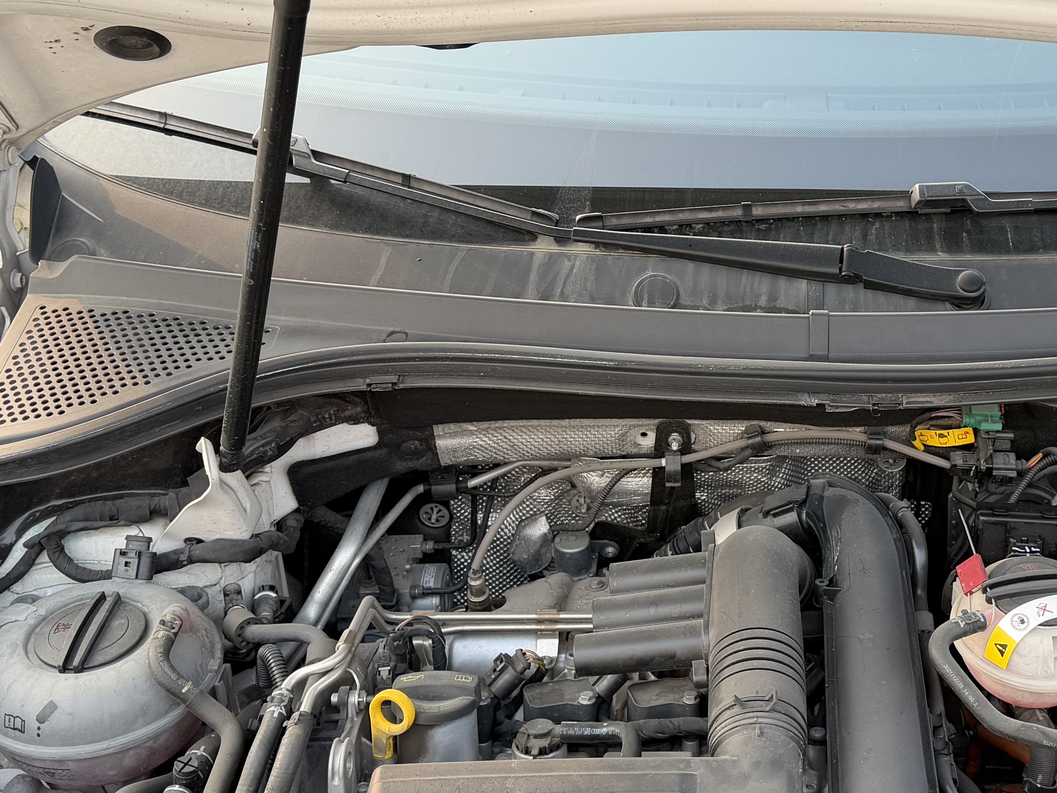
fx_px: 1588
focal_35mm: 52
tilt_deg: -28.3
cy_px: 322
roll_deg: -1.1
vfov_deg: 28.0
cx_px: 802
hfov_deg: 35.9
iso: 80
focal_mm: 6.76
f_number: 1.78
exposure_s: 1/360
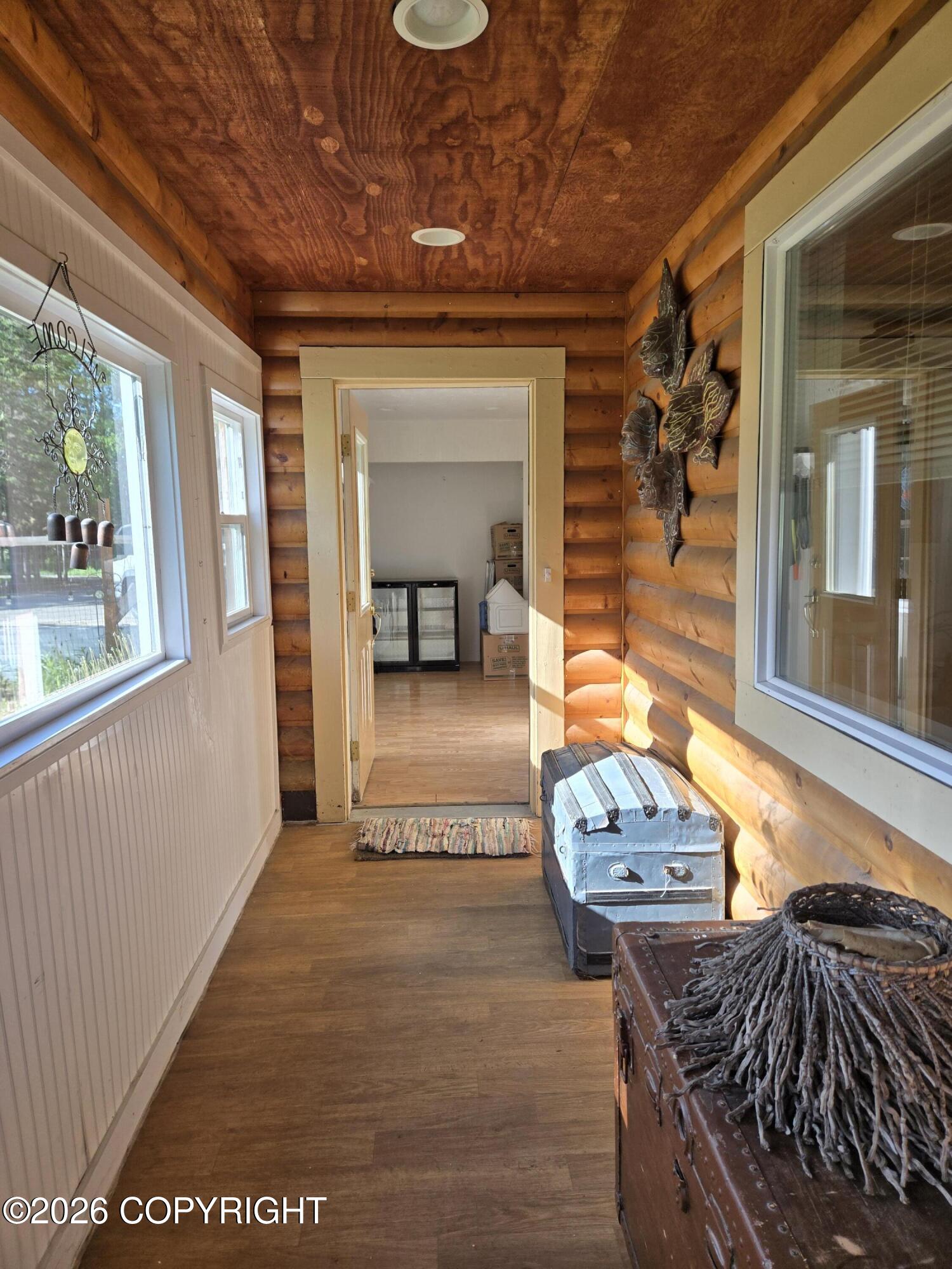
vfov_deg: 73.9
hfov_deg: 58.9
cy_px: 634
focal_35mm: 23
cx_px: 476
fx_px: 843
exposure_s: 1/565
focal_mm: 5.4
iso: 80
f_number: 1.8
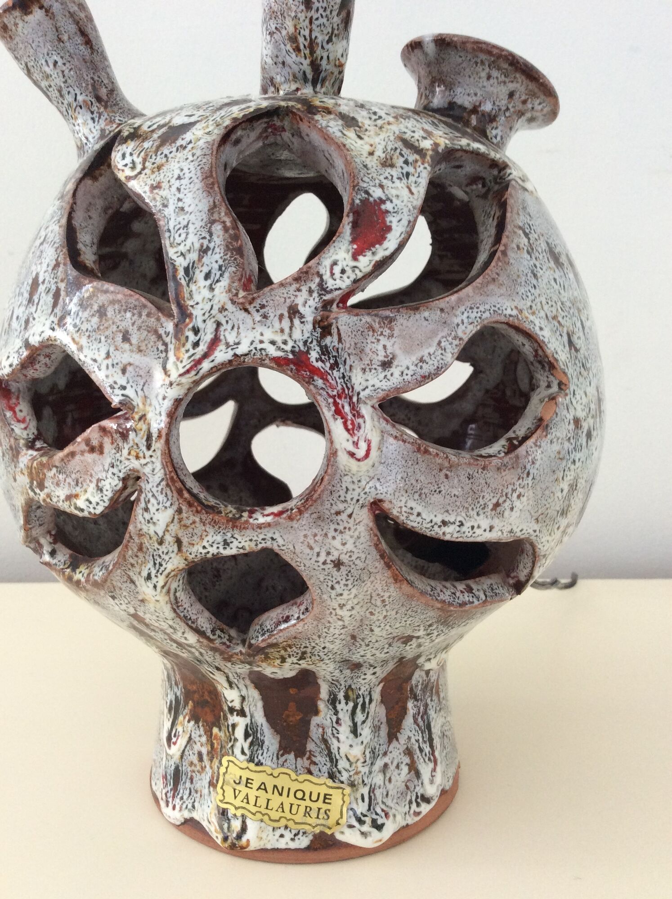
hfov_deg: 44.1
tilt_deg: -10.1
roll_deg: -0.4
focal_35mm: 32
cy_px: 450
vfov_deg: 56.9
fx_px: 830
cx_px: 336
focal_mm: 3.3
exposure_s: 1/25
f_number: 2.4
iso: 80
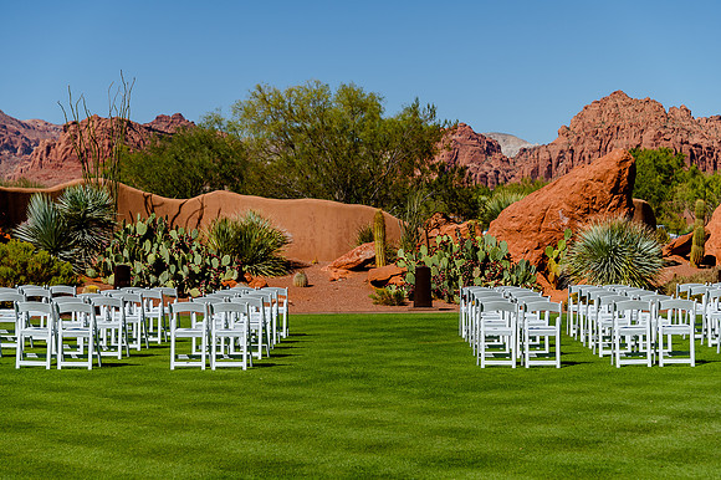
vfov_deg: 18.2
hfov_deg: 27.0
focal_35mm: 75
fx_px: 1501
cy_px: 240
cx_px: 360
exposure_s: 1/1600
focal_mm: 75
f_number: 5
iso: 200
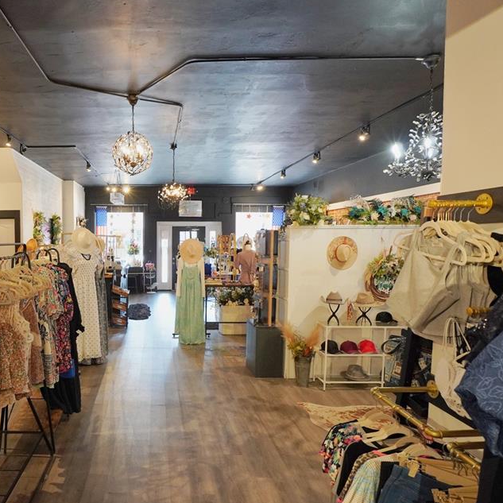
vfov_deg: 67.9
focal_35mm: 23
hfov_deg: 64.8
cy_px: 265
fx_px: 373
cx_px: 141
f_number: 4
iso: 1250
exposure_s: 1/160
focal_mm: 11
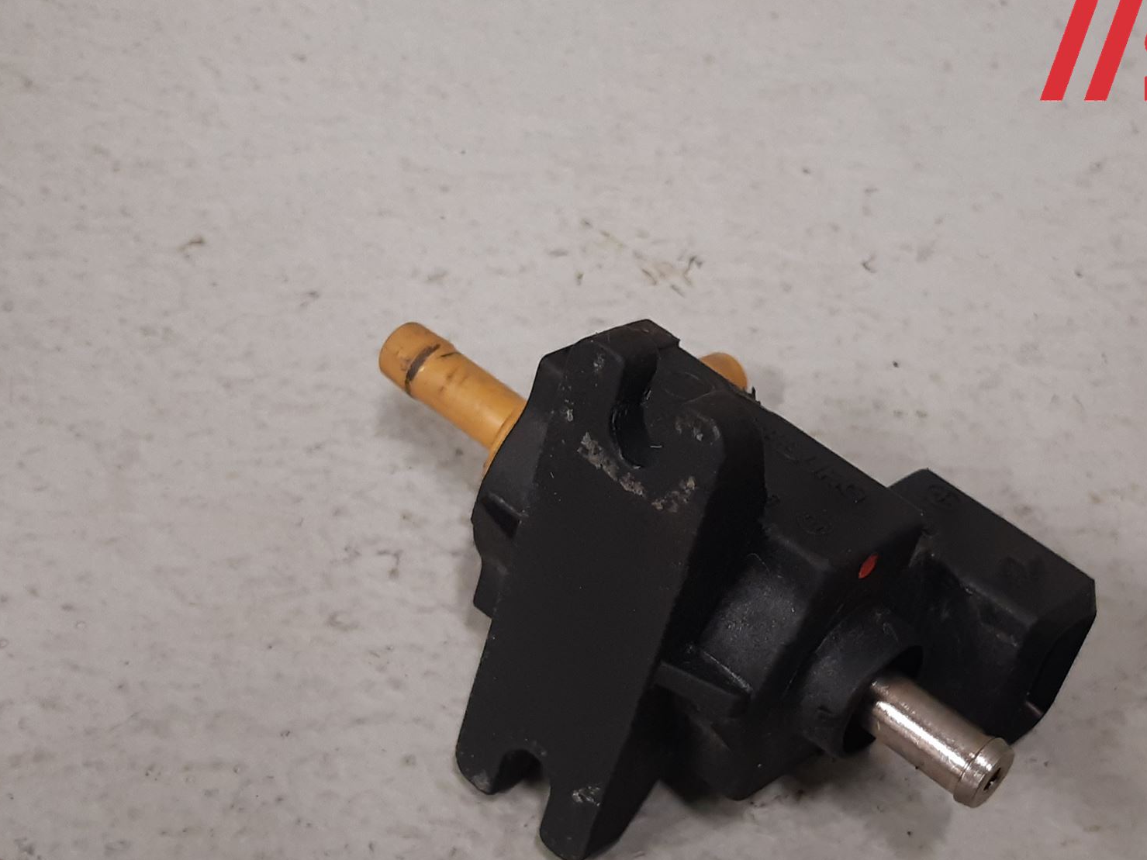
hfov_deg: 50.8
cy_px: 565
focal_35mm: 36
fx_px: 1193
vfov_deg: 39.2
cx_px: 722
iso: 125
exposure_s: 1/50
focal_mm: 3.93
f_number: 1.7
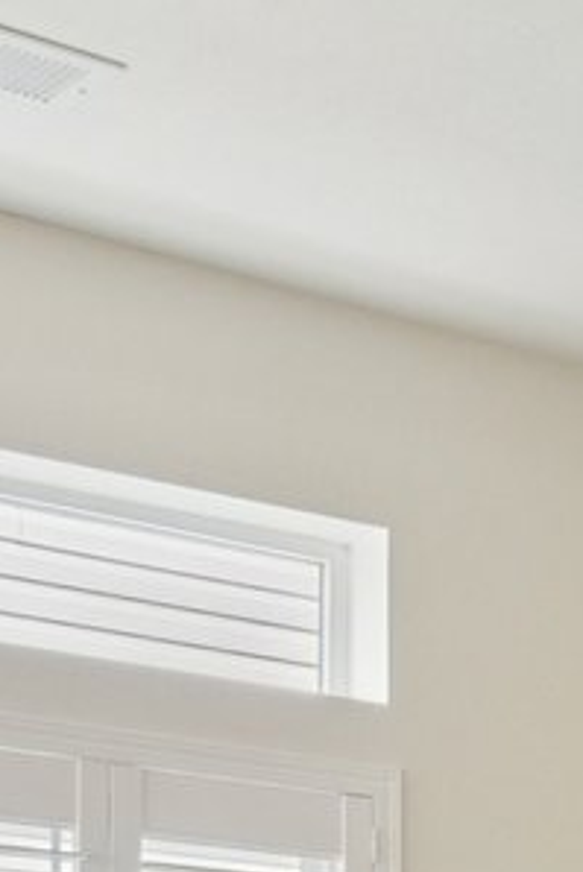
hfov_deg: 10.8
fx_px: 2752
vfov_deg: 16.4
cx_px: 1263
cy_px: 1315
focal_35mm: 113
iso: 400
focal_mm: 11
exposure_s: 1/25
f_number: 8
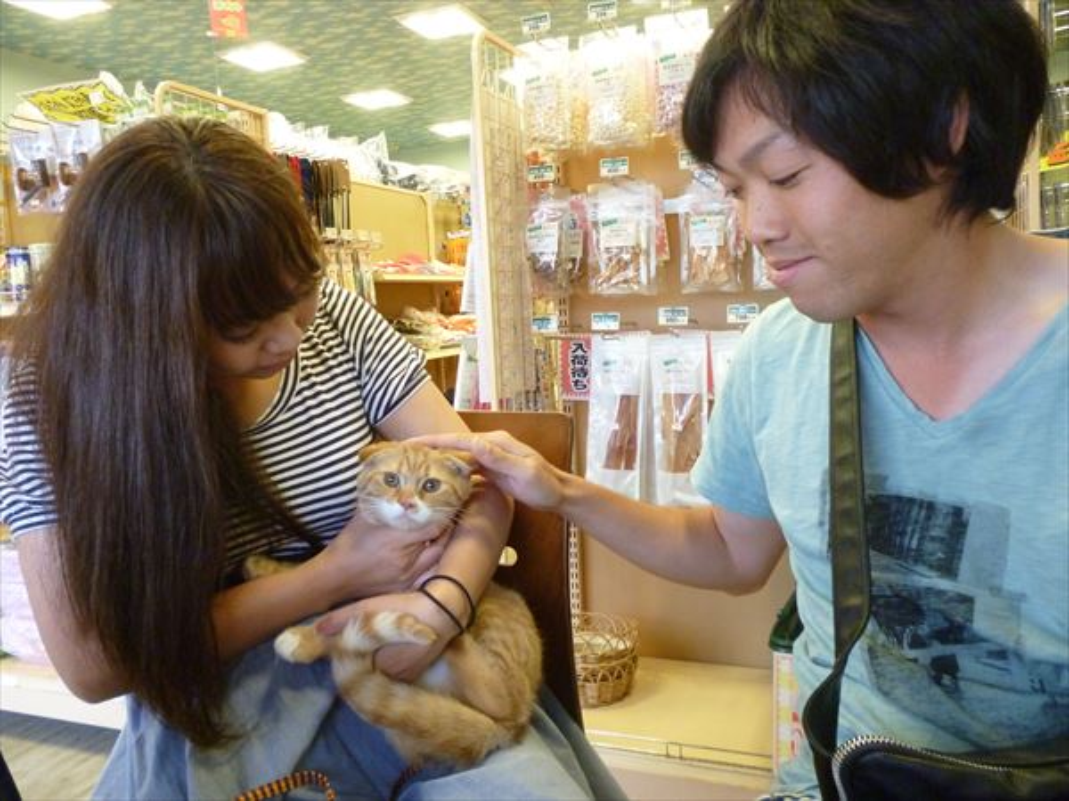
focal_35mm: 28
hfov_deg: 63.4
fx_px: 865
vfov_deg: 49.7
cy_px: 400
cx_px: 534
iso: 400
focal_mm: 5
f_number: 3.1
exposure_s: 1/60
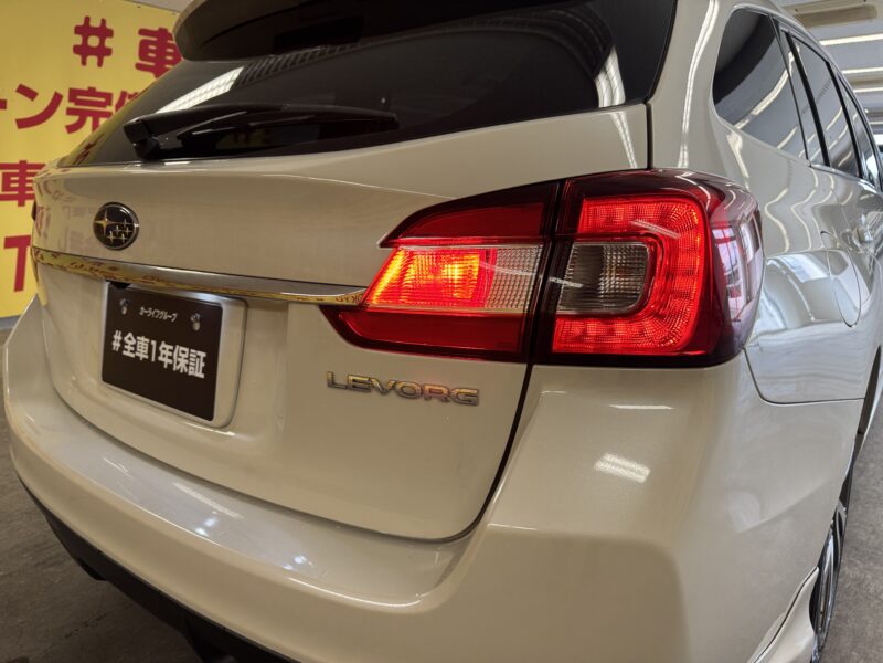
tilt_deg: -13.3
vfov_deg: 56.8
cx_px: 442
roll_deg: +0.2
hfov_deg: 71.6
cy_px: 332
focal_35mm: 24
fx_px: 612
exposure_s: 1/100
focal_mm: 6.76
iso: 64
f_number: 1.78
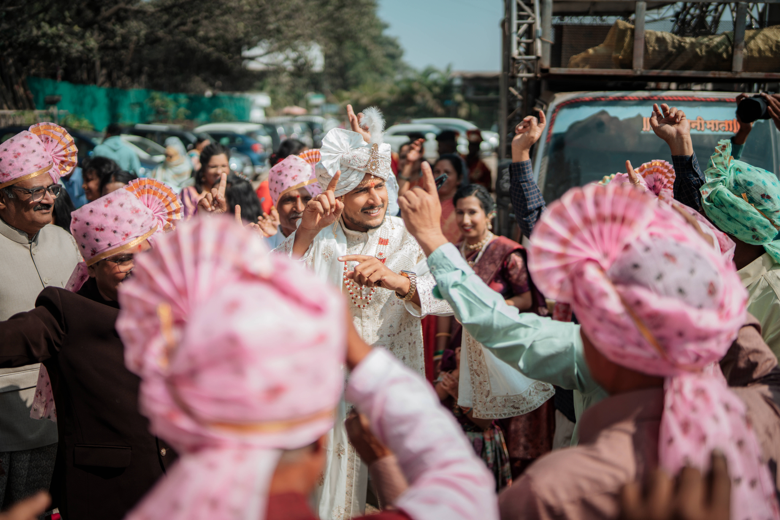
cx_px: 390
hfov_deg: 54.4
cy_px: 260
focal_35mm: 35
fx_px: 758
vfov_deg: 37.9
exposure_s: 1/4000
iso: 50
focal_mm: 35
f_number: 1.4
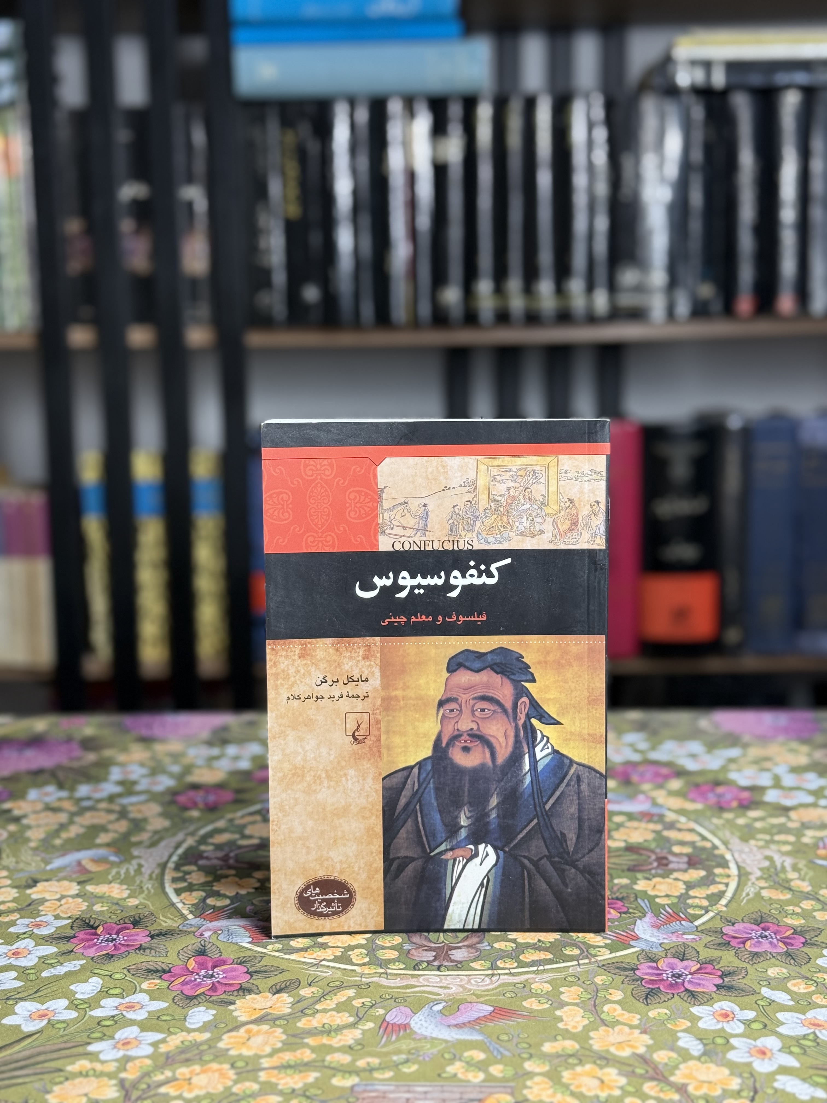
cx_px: 414
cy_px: 552
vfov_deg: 39.7
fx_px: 1529
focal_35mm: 48
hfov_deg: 30.3
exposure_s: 1/100
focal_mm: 6.76
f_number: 1.78
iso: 100
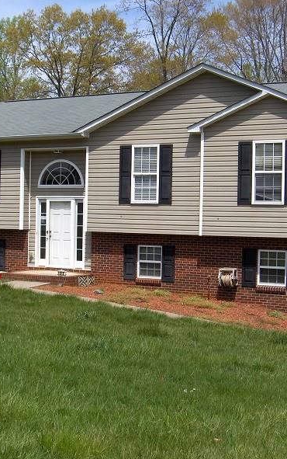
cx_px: 138
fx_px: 700
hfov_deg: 23.2
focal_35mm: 56
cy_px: 233
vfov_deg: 36.3
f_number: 4.8
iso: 50
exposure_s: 1/426
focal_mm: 8
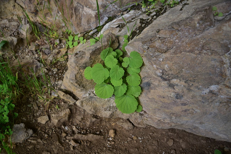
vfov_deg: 27.0
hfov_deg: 39.6
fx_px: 321
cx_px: 116
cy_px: 77
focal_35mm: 50
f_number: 5
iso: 160
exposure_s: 1/125
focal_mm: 50
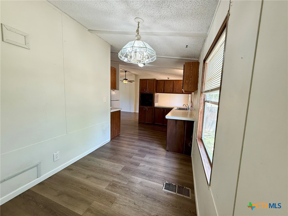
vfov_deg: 85.7
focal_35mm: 14
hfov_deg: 102.1
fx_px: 116
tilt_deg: -5.4
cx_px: 144
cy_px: 108
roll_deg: -2.2
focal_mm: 2.22
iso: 160
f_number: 2.2
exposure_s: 1/120
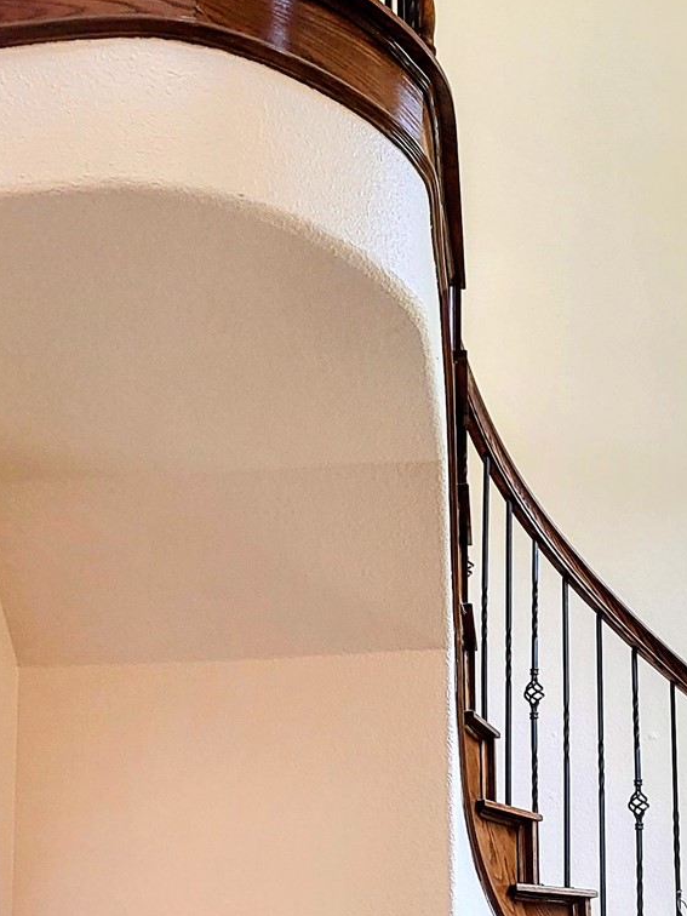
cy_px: 860
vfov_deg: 28.4
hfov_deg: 22.6
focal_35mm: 65
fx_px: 1720
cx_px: 284
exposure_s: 1/120
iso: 160
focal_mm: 5
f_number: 1.8
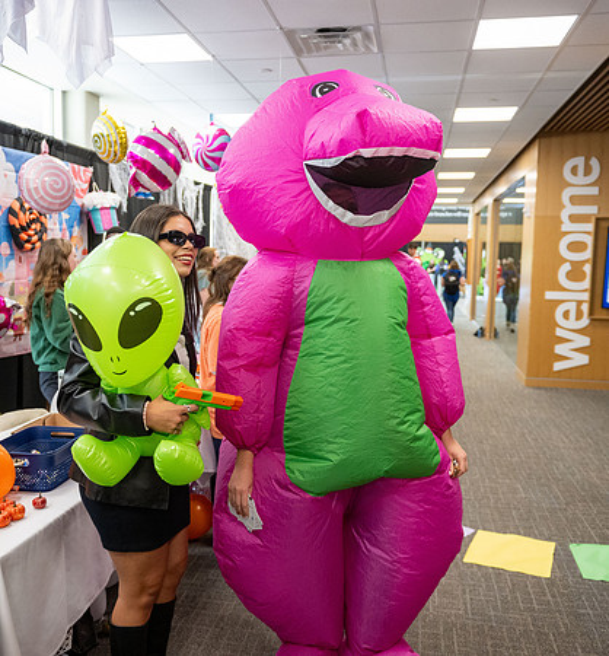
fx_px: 656
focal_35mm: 32
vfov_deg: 53.1
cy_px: 328
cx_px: 291
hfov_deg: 49.8
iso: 2000
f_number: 2.8
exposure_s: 1/500
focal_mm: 24
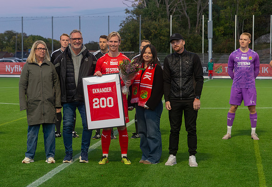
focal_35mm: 113
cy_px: 96
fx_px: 862
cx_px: 107
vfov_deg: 12.4
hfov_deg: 17.9
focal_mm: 70
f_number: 4
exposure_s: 1/320
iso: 5000
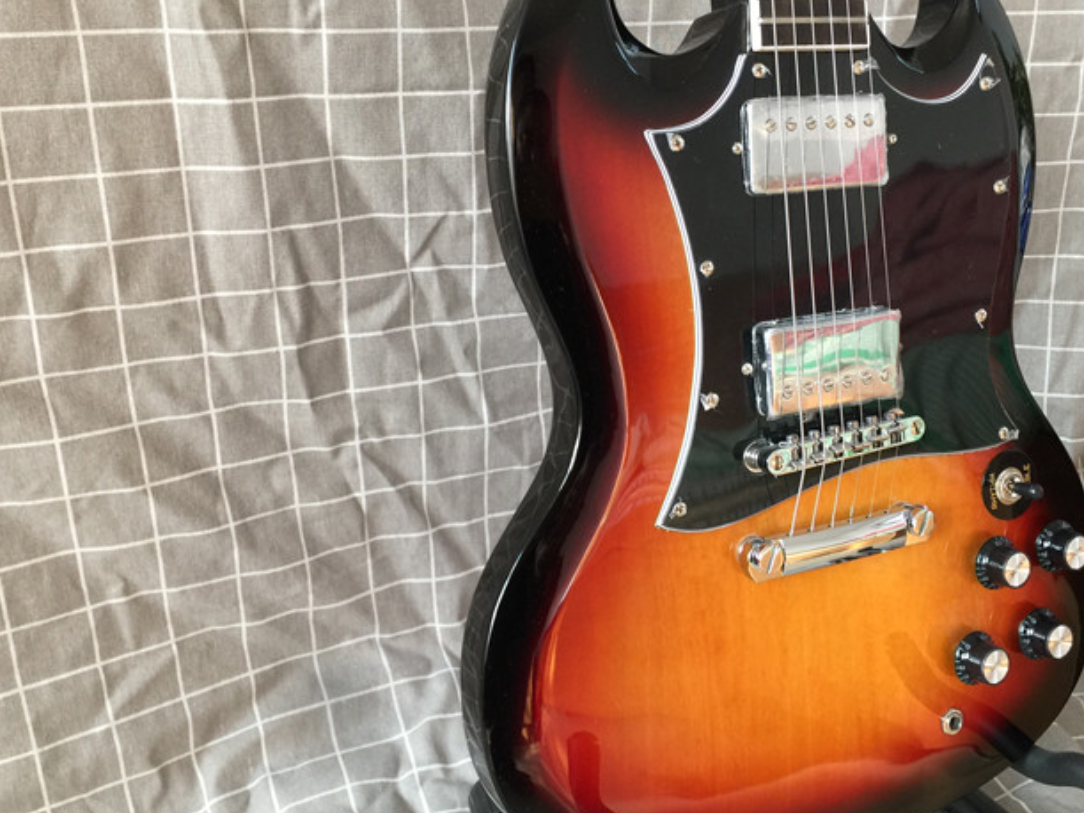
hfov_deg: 48.8
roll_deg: -2.1
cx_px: 623
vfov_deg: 37.7
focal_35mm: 38
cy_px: 360
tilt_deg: -23.6
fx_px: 1190
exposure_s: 1/17
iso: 40
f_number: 2.2
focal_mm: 4.15
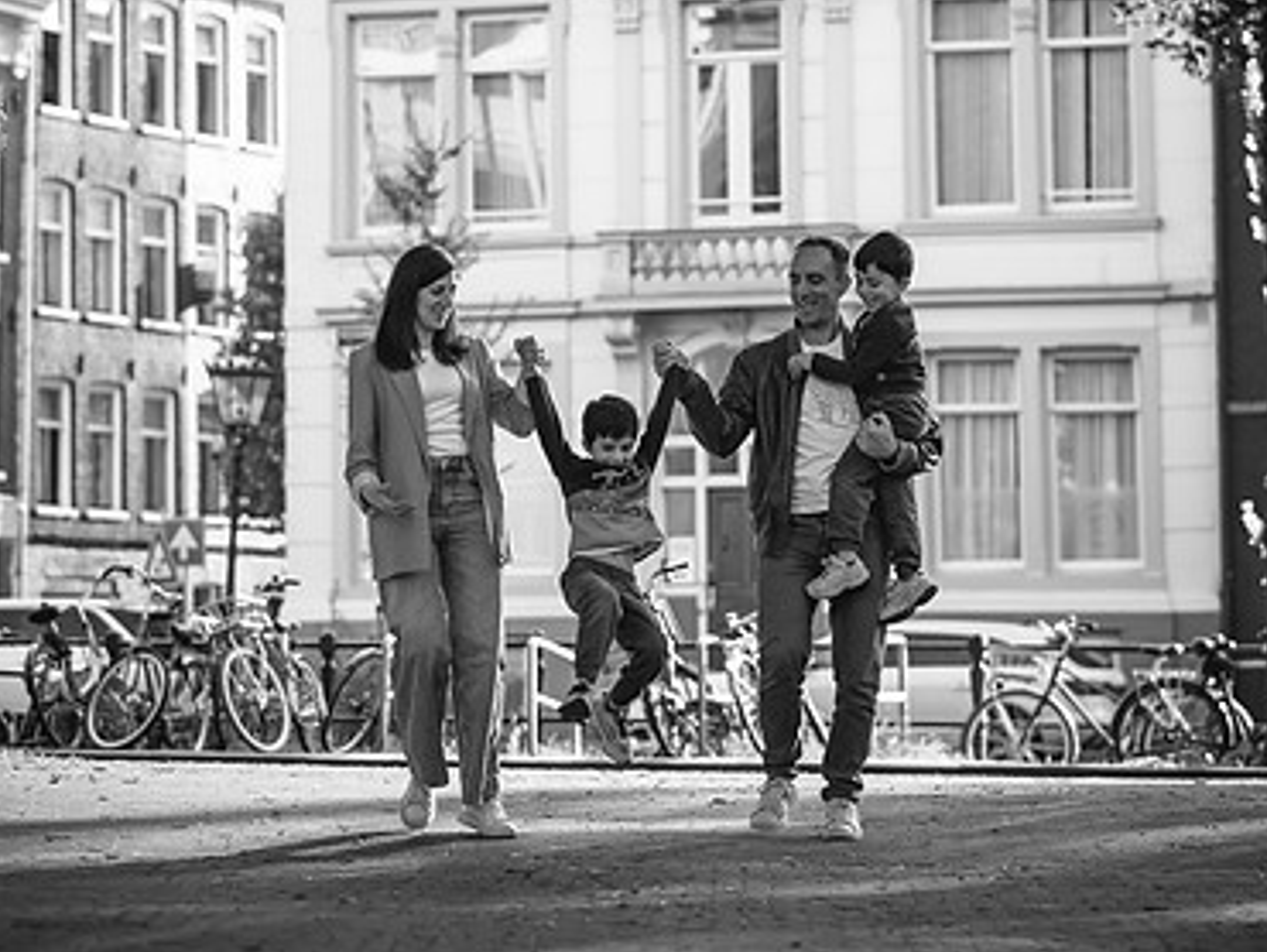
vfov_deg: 10.3
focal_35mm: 144
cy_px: 341
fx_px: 5274
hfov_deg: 13.7
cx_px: 620
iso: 160
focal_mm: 85
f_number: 2.2
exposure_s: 1/640
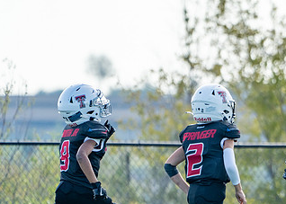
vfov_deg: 1.4
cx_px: 360
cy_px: 151
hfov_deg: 1.9
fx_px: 8405
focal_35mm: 1035
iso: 500
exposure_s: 1/1250
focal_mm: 400
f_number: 5.6
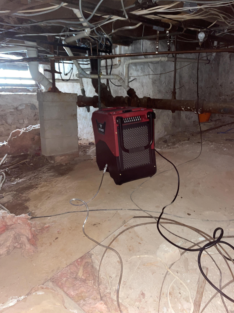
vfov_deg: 56.8
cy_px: 156
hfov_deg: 44.2
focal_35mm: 32
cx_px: 117
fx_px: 288
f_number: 1.6
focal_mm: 4.2
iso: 80
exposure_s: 1/4
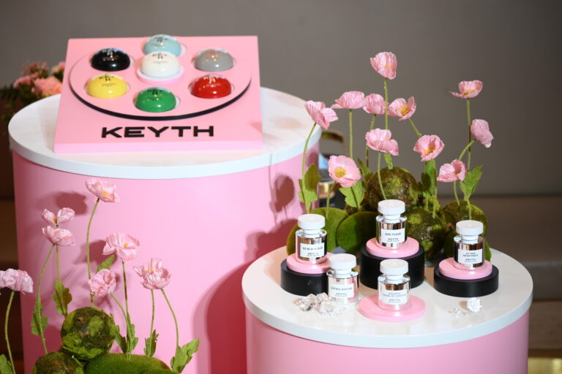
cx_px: 281
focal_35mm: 120
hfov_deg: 17.1
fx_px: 1873
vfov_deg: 11.4
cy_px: 187
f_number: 4
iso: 400
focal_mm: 120
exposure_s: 1/100
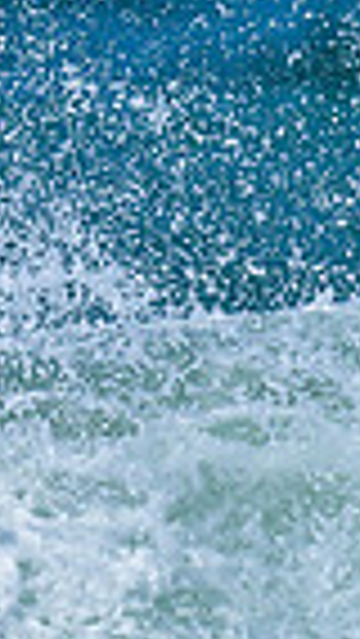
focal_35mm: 4693
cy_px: 496
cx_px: 1072
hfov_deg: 0.3
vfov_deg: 0.5
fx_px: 79547
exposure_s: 1/2000
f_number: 6.3
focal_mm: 800
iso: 200
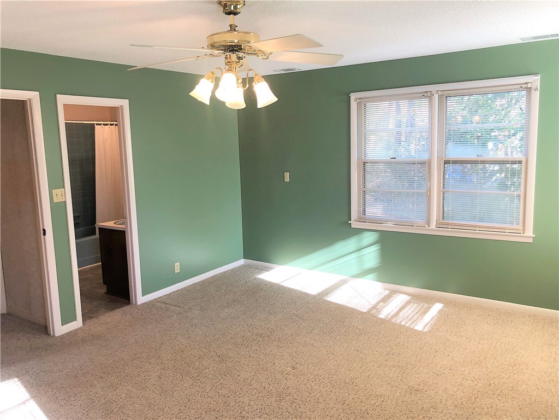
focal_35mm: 29
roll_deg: +0.5
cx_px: 280
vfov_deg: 48.2
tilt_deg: -8.2
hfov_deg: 61.7
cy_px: 210
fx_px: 468
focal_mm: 3.99
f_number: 1.8
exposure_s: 1/30
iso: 25
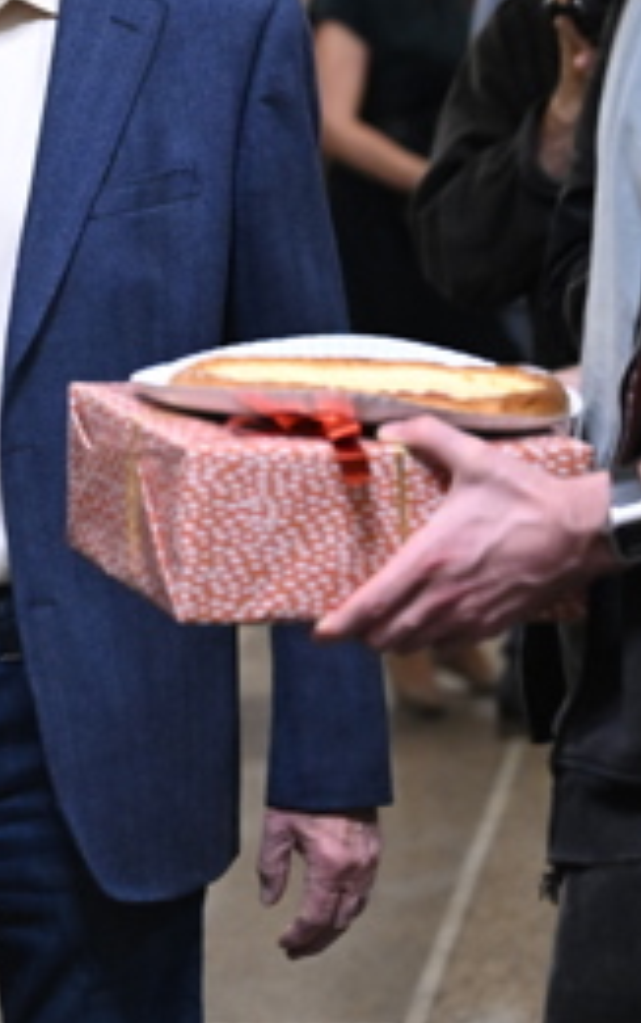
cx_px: -397
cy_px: 201
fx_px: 5271
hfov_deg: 6.8
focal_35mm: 189
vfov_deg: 11.0
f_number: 2.8
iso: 4000
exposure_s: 1/125
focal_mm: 70
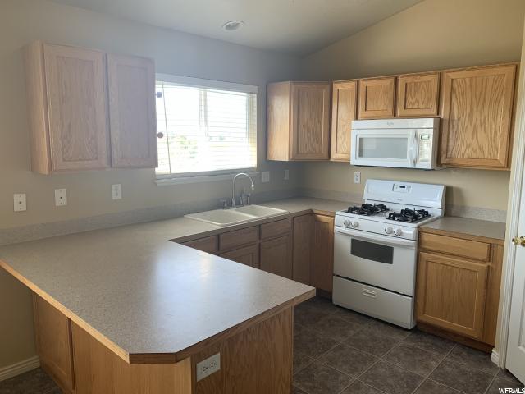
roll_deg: -0.1
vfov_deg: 53.1
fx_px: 394
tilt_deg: -8.6
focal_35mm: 26
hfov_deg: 67.3
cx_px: 262
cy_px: 197
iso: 64
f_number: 1.8
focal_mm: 4.25
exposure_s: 1/120
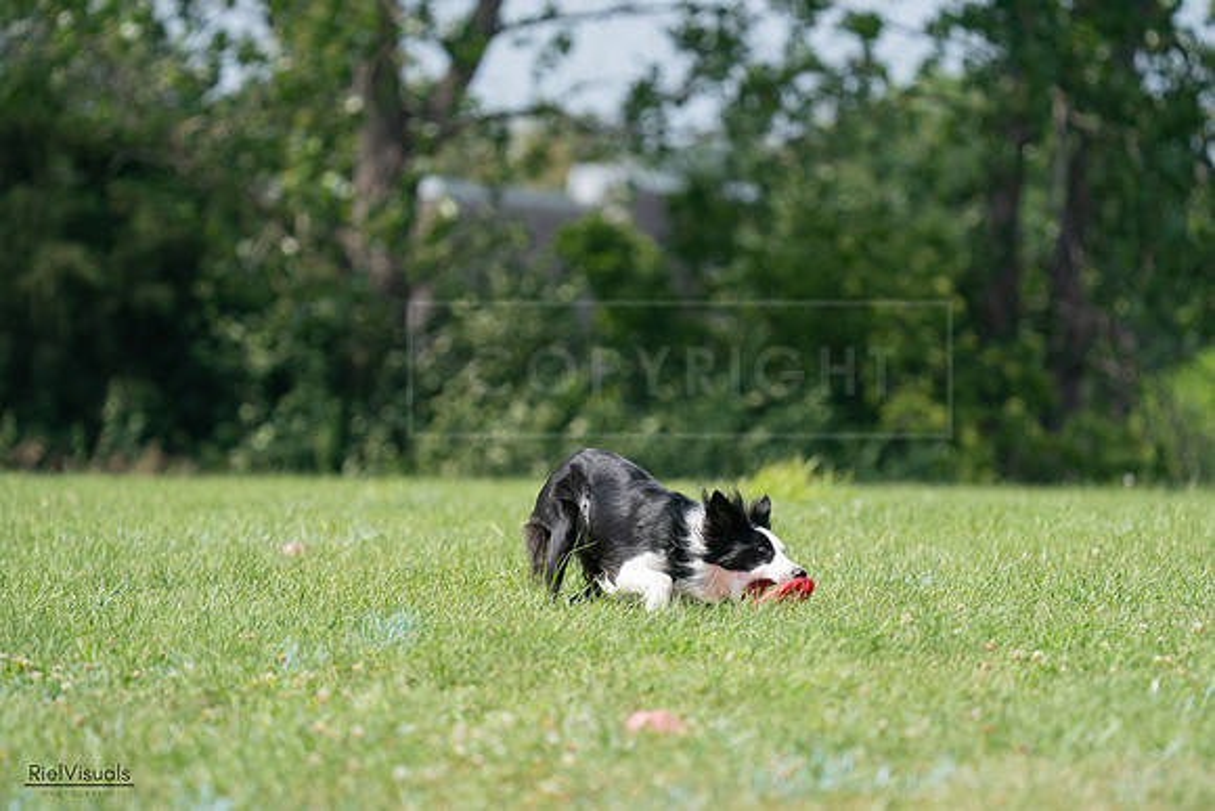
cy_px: 406
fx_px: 10937
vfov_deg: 4.2
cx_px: 608
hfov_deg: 6.4
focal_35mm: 324
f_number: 6.3
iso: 1250
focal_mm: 324
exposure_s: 1/4000
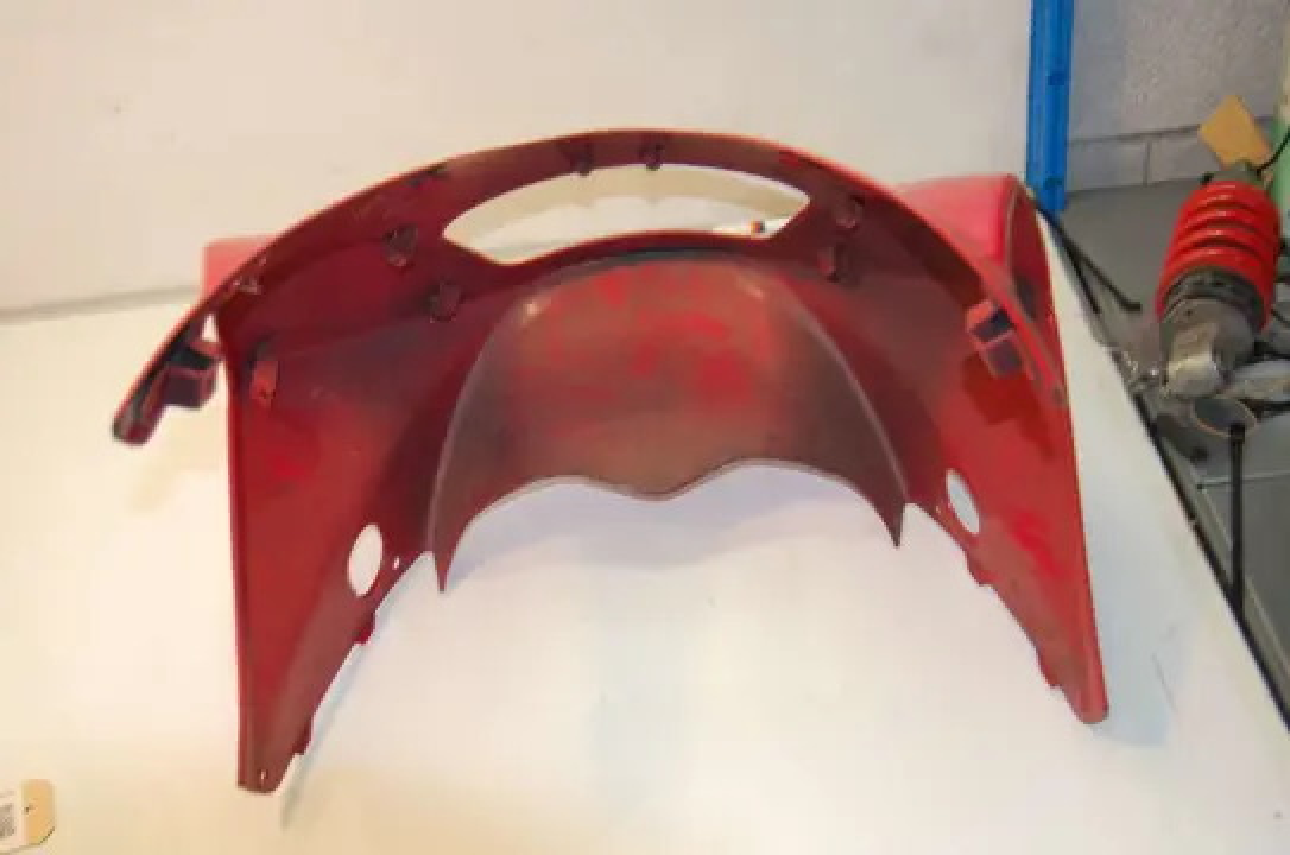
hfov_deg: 38.9
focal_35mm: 51
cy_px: 428
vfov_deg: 26.4
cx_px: 645
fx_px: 1824
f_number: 4.5
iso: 400
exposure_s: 1/60
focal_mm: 34
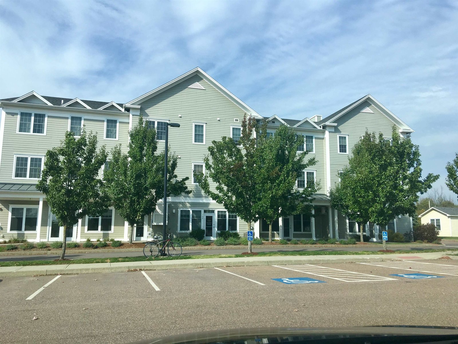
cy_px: 172
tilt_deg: +8.9
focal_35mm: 29
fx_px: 384
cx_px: 229
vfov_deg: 48.2
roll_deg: -0.5
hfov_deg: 61.7
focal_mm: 4.15
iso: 25
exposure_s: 1/1241
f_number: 2.2
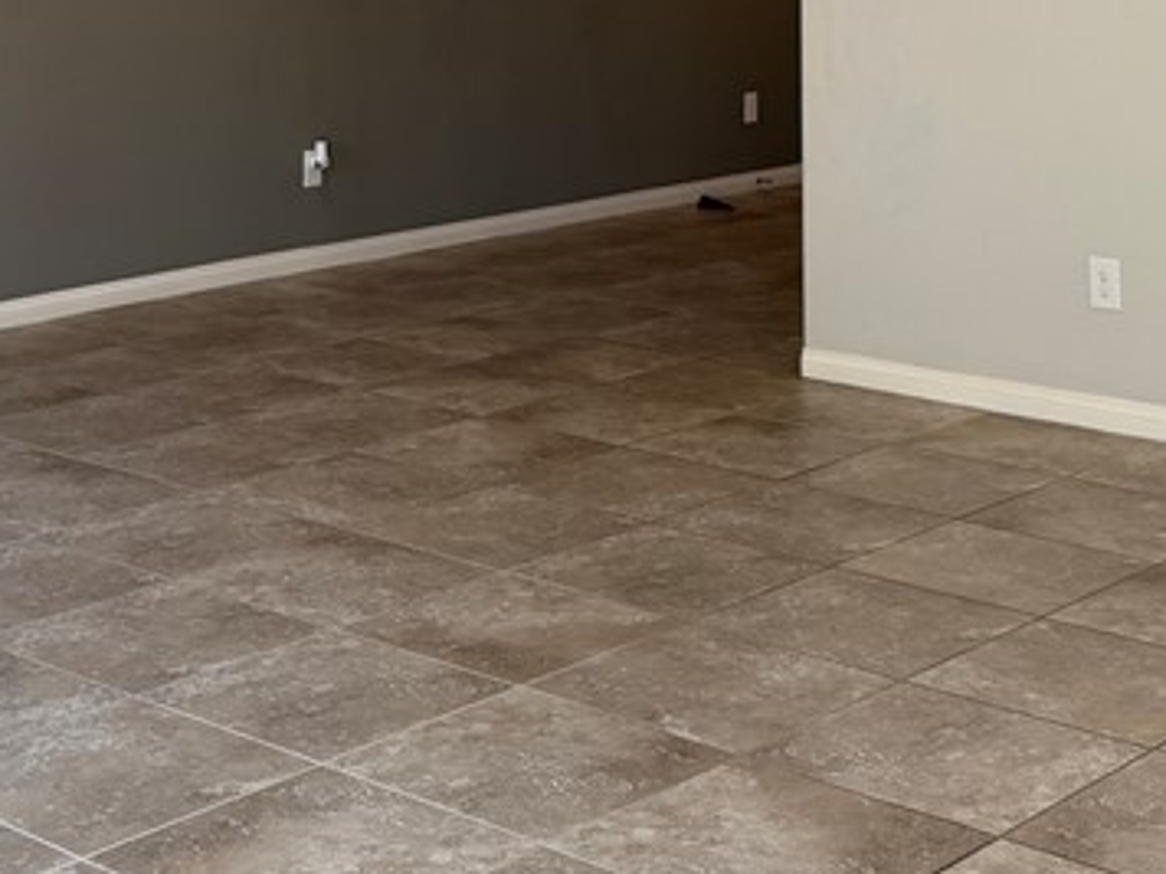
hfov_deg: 28.1
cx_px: 495
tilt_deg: -1.9
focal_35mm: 69
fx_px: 2324
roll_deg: +0.5
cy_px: -85
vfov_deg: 20.3
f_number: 1.78
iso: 100
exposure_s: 1/120
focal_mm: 6.76
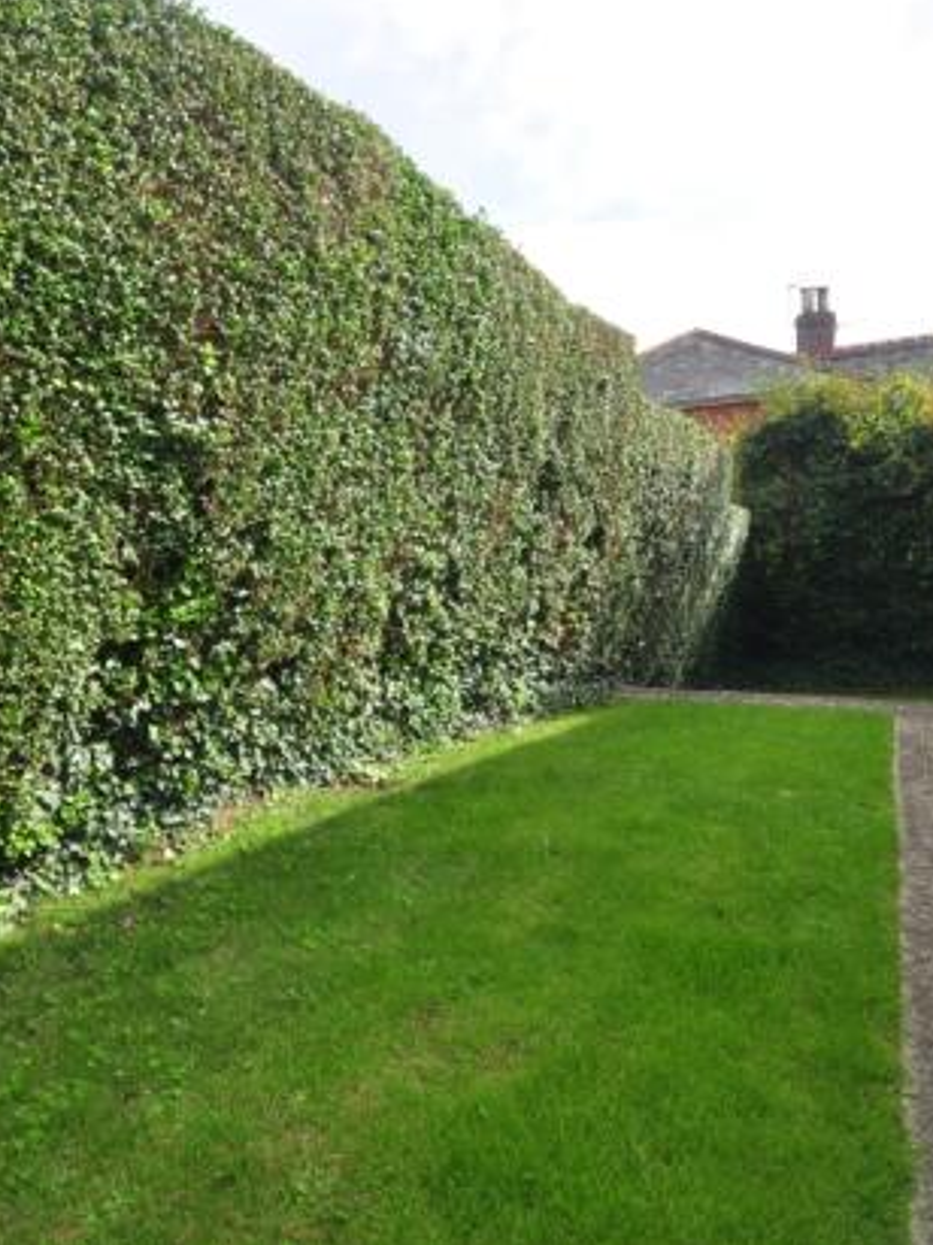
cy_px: 591
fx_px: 827
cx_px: 403
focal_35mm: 23
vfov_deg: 73.9
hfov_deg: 58.6
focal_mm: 10
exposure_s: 1/100
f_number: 11
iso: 200
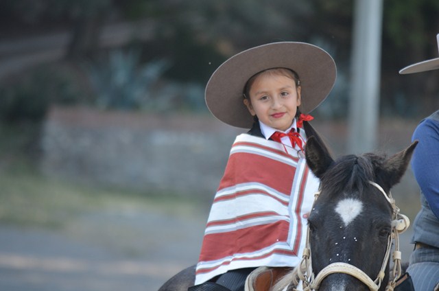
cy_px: 146
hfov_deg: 4.9
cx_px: 220
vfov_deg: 3.3
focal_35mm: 420
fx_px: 5111
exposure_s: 1/250
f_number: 5.6
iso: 560
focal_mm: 280
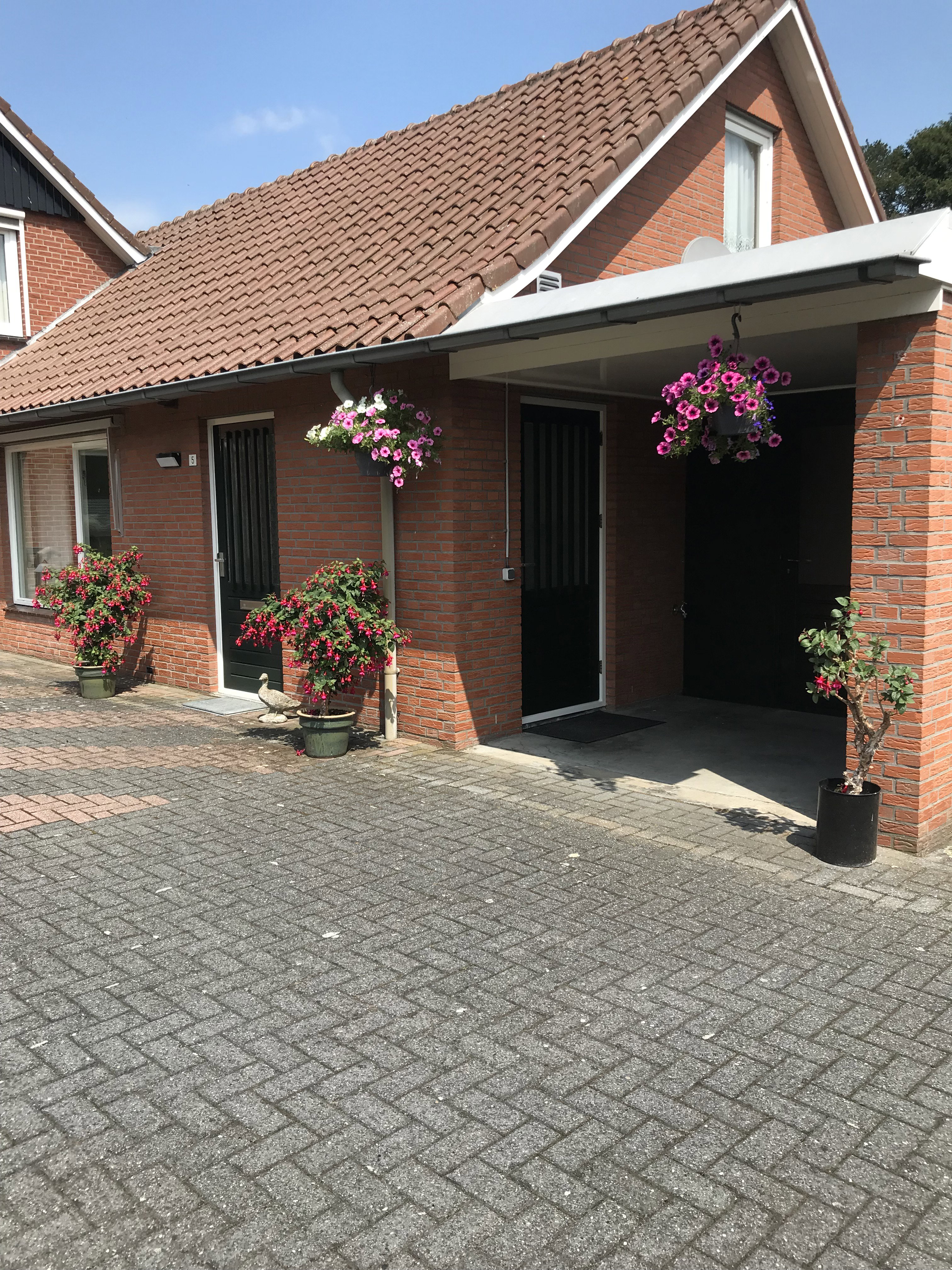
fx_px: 1027
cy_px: 635
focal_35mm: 28
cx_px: 476
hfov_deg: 49.7
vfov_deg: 63.4
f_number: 1.8
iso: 20
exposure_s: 1/1570
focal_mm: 3.99
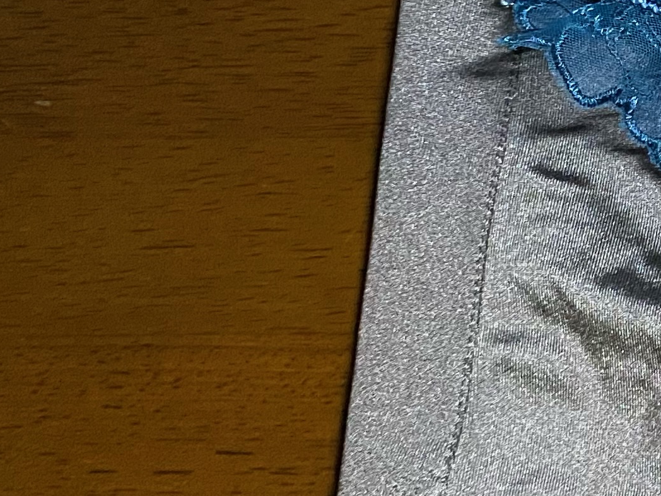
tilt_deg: -79.7
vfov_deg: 14.8
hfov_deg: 16.3
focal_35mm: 100
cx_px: 1214
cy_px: 304
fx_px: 1910
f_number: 1.8
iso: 500
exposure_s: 1/57
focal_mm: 4.25
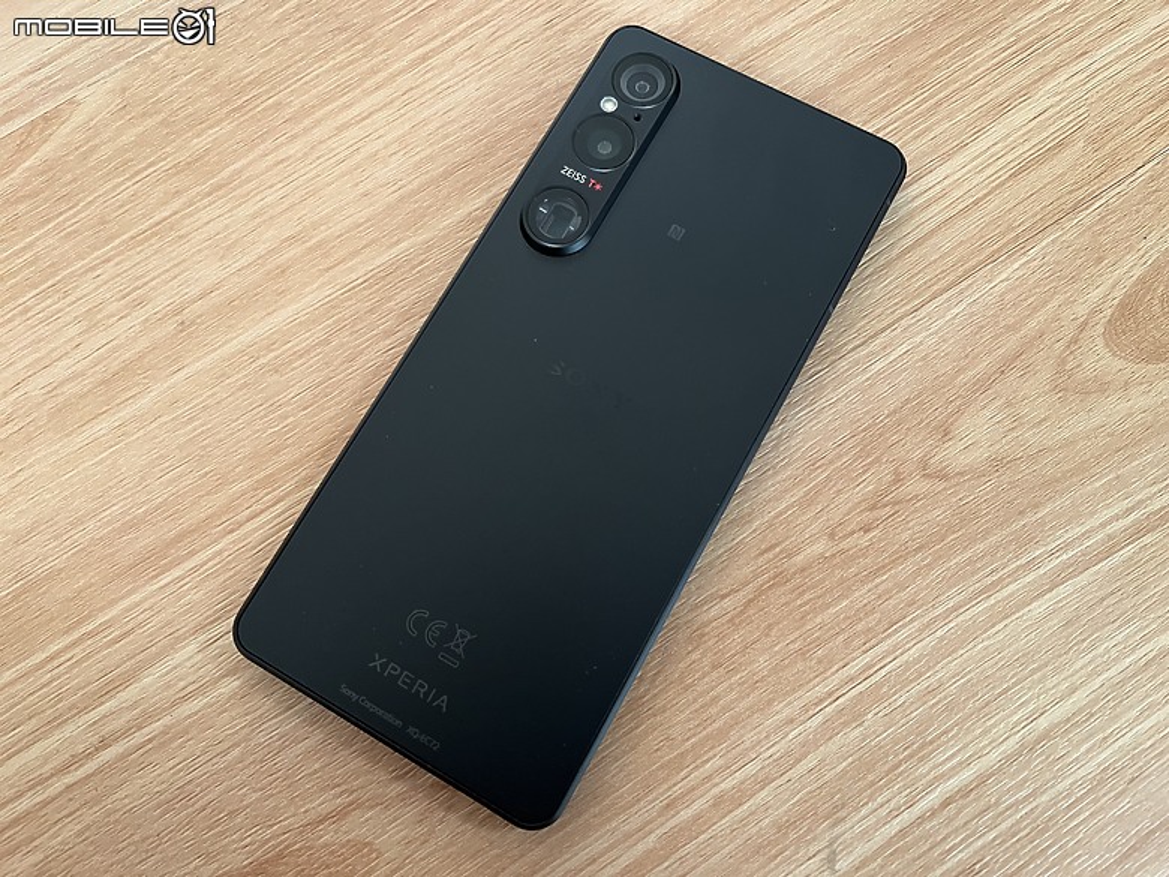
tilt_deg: -76.0
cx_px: 584
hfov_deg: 67.3
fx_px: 878
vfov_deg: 53.1
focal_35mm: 26
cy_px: 438
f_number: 1.6
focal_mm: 5.1
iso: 500
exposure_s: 1/60
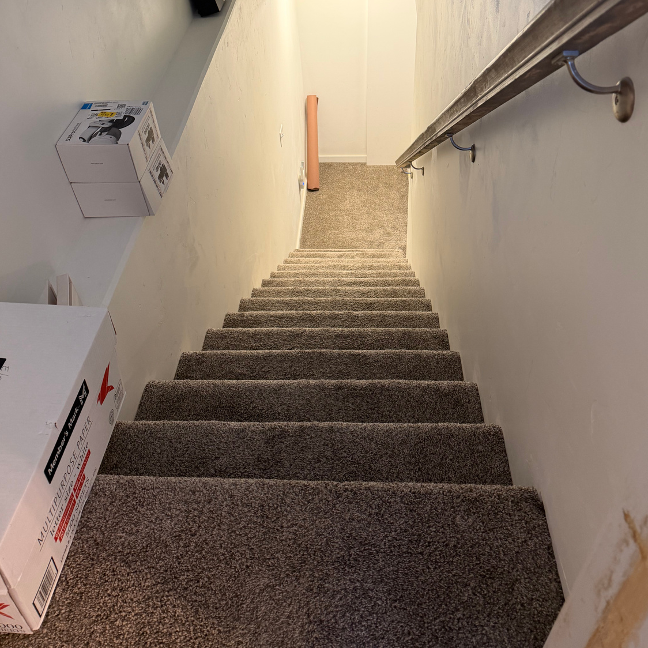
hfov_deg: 55.6
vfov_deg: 54.3
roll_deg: +4.0
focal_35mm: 29
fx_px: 614
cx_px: 330
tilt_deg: -39.3
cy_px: 207
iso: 250
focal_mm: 6.76
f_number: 1.78
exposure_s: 1/60
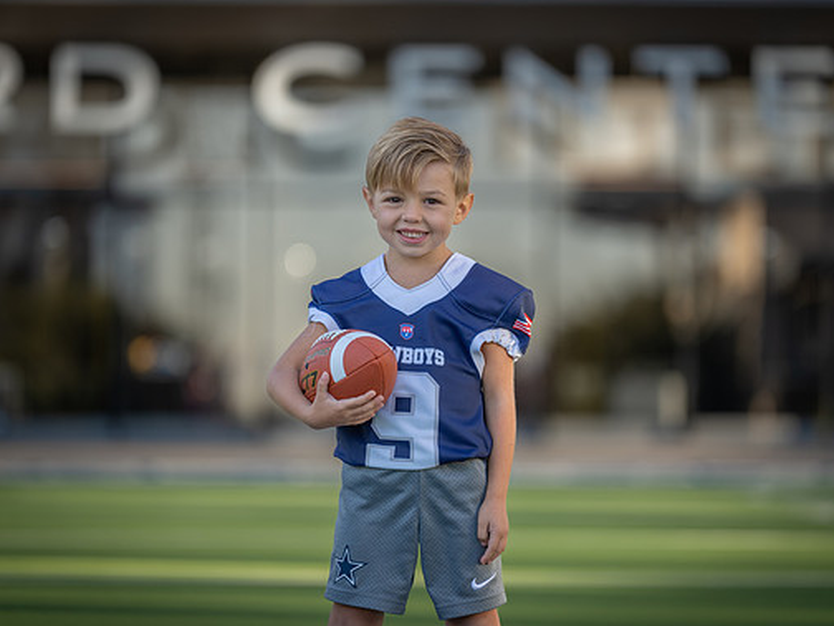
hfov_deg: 9.7
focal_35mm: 204
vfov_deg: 7.3
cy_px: 315
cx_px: 425
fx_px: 4915
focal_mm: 182
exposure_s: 1/500
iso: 100
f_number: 2.8
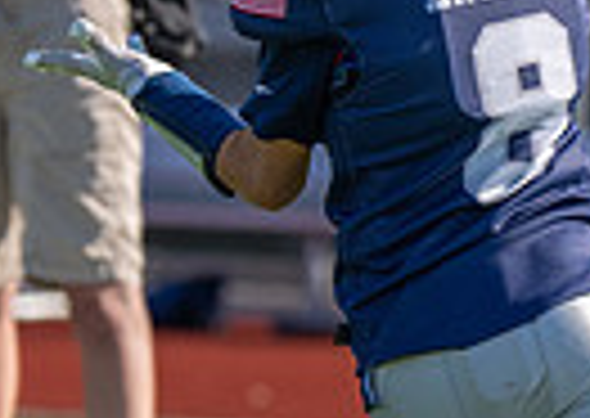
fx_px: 13194
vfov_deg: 1.8
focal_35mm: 789
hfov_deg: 2.6
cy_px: -26
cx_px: 339
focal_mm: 111
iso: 160
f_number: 3.2
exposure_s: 1/3200
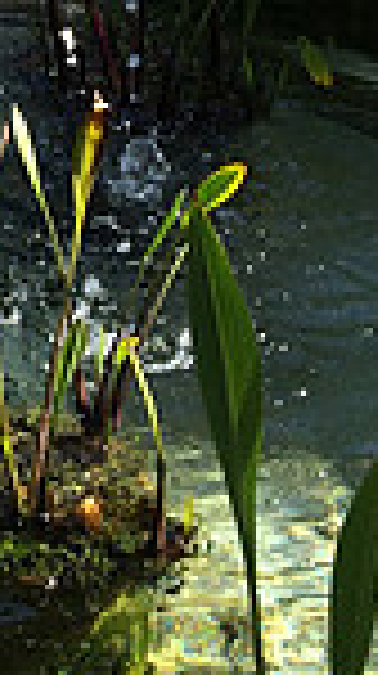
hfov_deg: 9.3
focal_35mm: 122
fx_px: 2181
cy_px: -423
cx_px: -367
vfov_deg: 15.7
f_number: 2.2
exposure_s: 1/672
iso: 32
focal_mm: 4.15
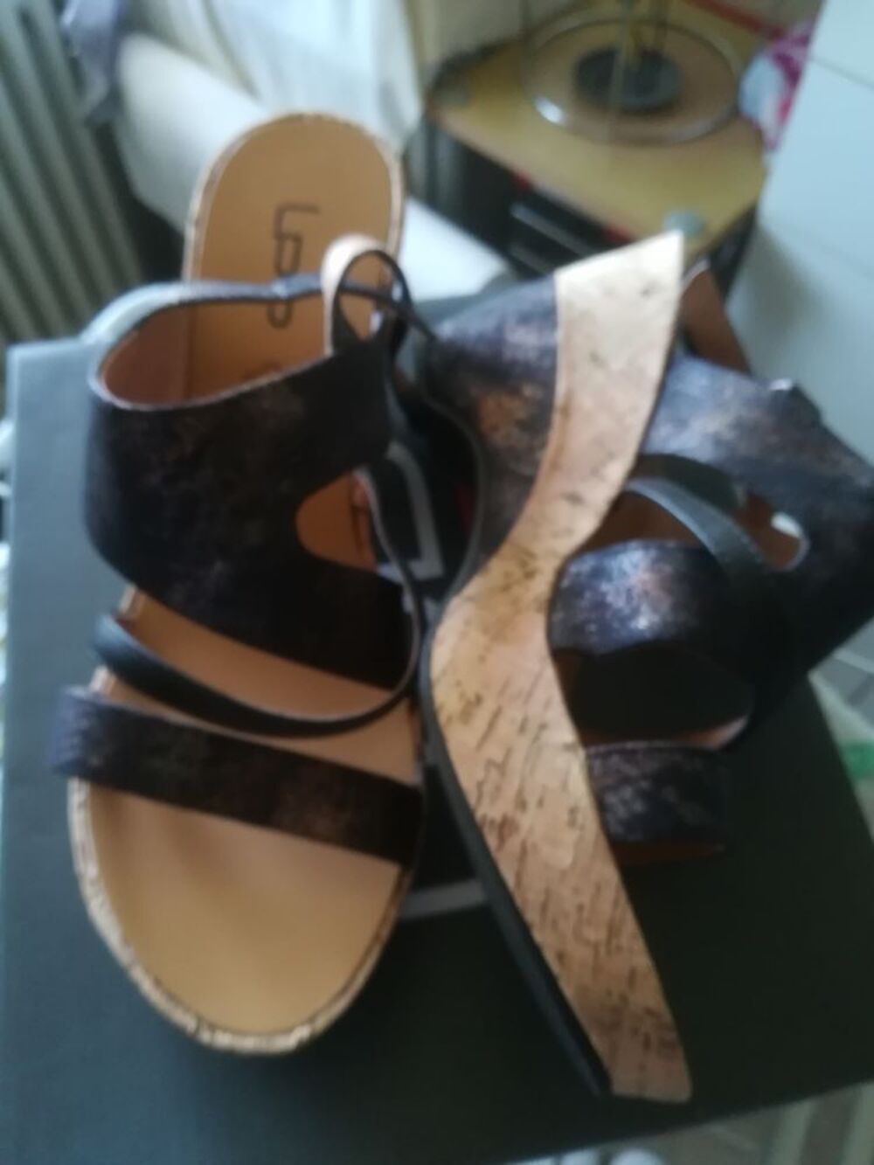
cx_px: 437
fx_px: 875
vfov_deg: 67.3
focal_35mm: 26
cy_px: 582
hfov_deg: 53.1
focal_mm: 3.83
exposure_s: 1/25
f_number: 2.2
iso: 320
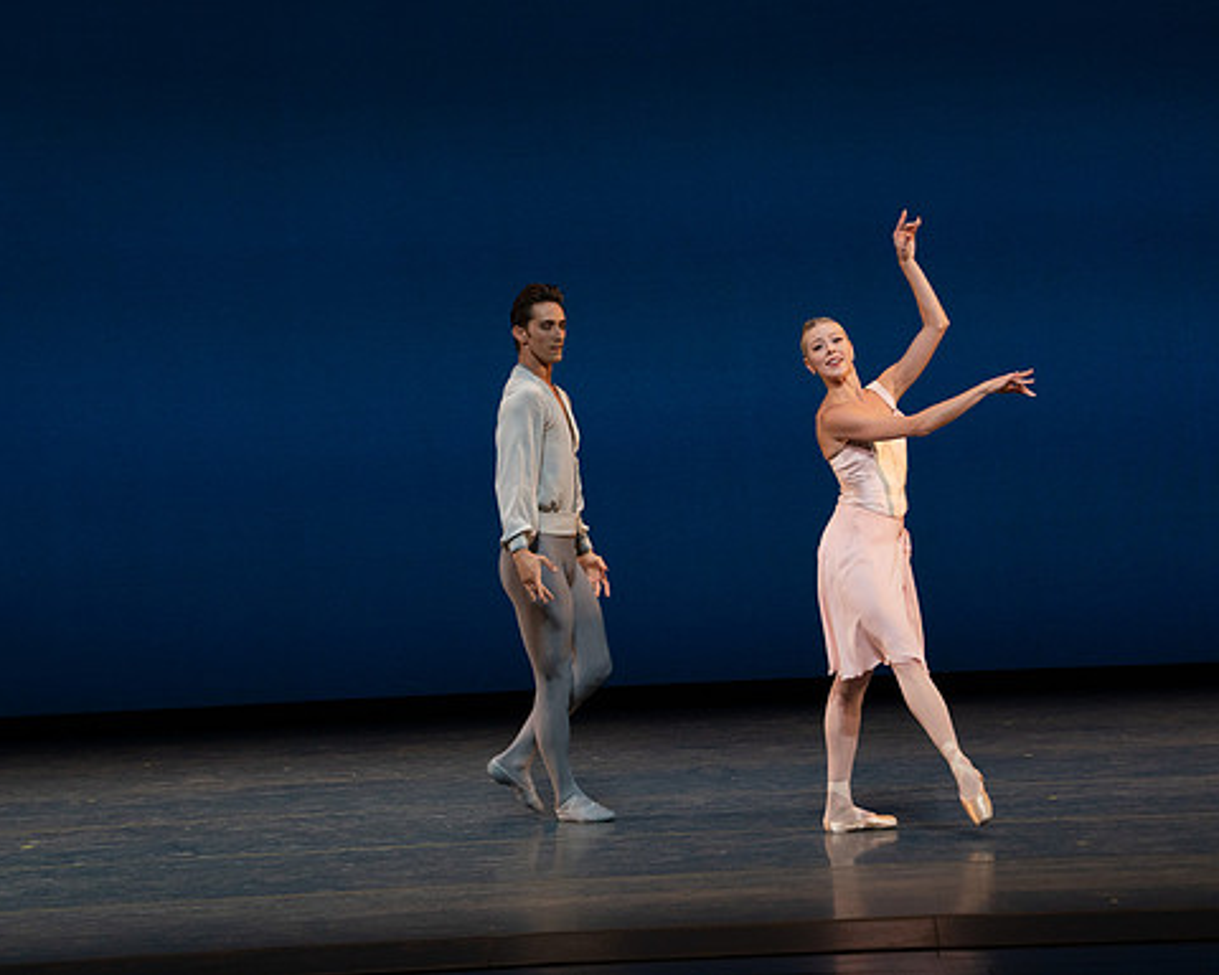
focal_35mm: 218
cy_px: 489
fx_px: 7865
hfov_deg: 8.9
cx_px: 676
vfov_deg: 7.1
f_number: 8
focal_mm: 192
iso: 3200
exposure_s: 1/500
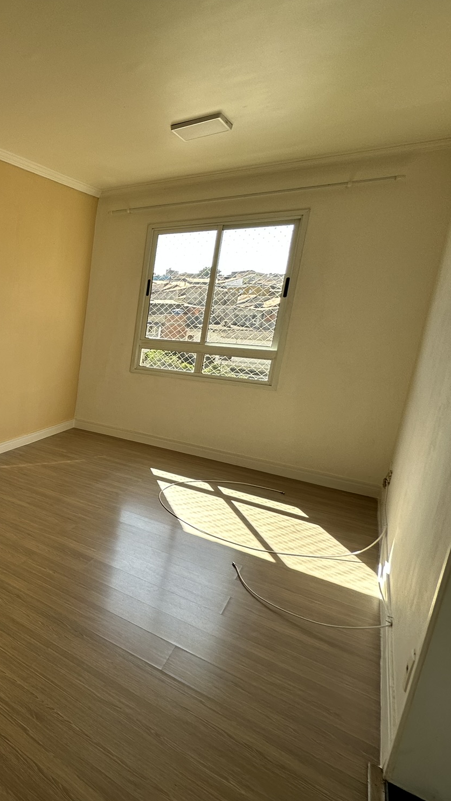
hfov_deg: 38.9
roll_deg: -1.9
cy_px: 389
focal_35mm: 21
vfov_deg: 83.8
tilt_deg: -10.7
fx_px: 446
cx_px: -93
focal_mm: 2.22
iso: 40
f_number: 2.2
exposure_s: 1/150
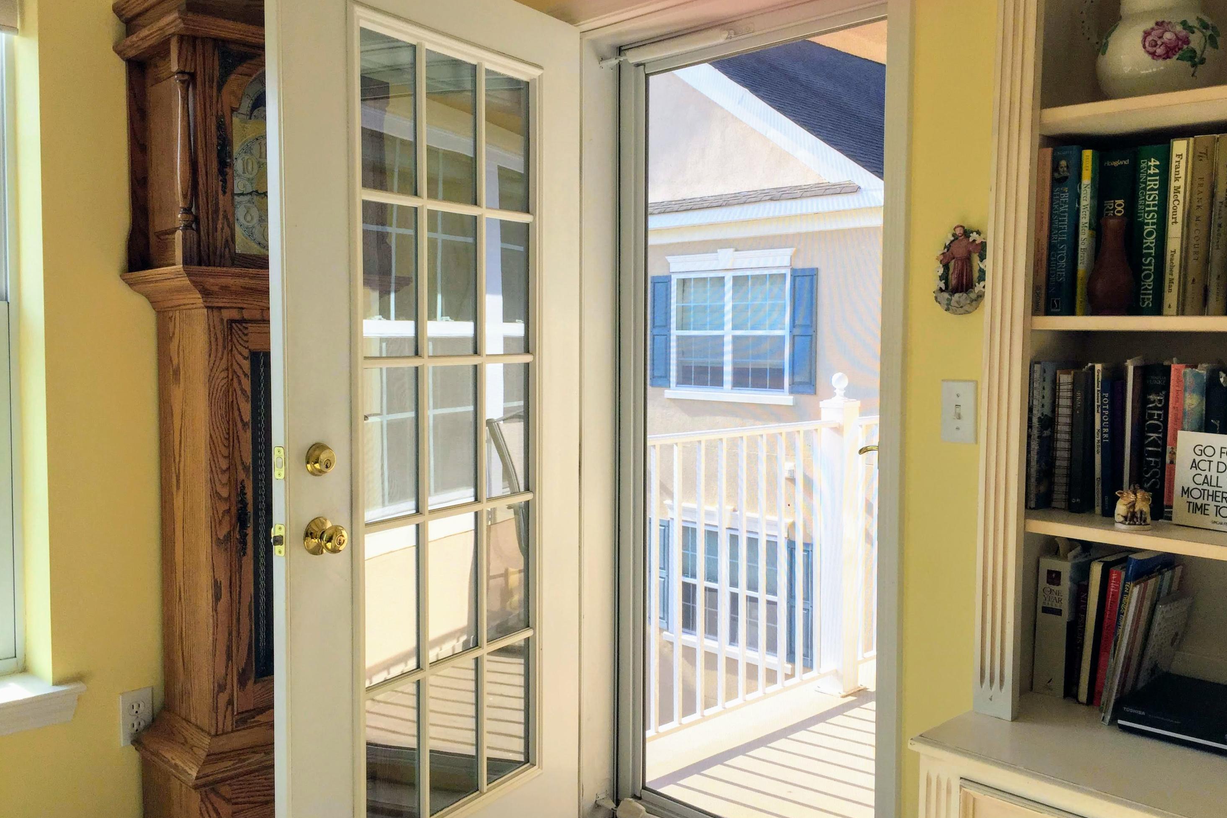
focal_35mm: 31
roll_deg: -0.8
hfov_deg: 60.3
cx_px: 623
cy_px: 398
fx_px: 1057
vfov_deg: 42.3
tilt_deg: -2.5
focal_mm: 4.15
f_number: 2.2
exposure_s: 1/648
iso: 32
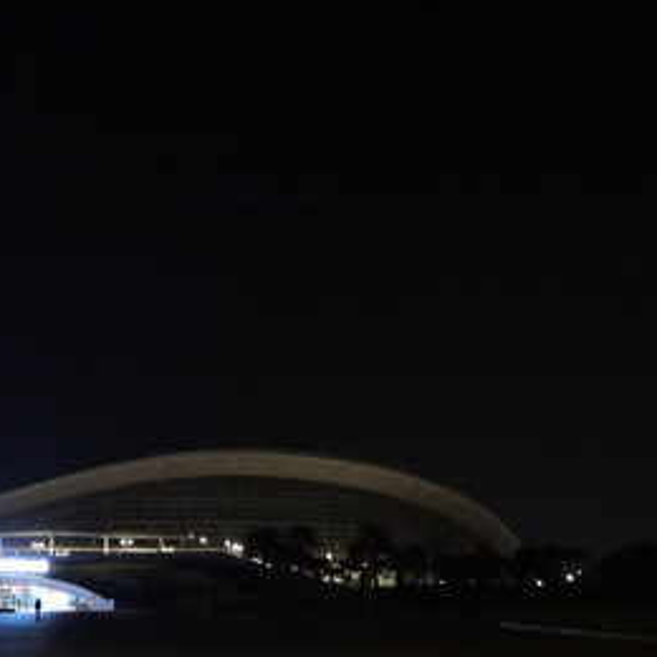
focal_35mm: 44
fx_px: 945
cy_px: 387
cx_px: 136
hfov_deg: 37.1
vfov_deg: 38.2
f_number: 1.8
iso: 1600
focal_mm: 3.95
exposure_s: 1/16.7
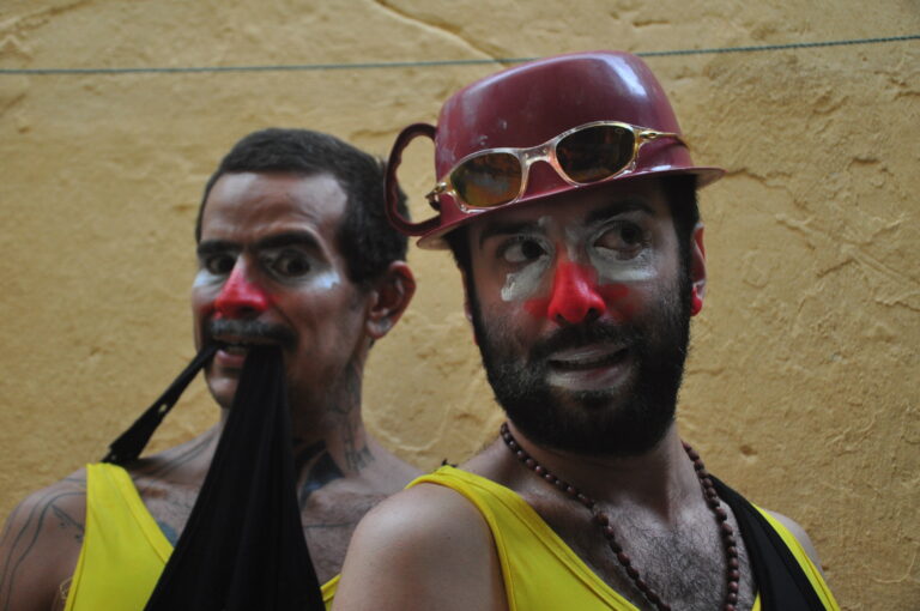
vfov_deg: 23.7
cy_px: 306
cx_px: 460
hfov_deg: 35.1
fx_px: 1455
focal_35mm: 57
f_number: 4.5
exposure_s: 1/400
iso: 800
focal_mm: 38
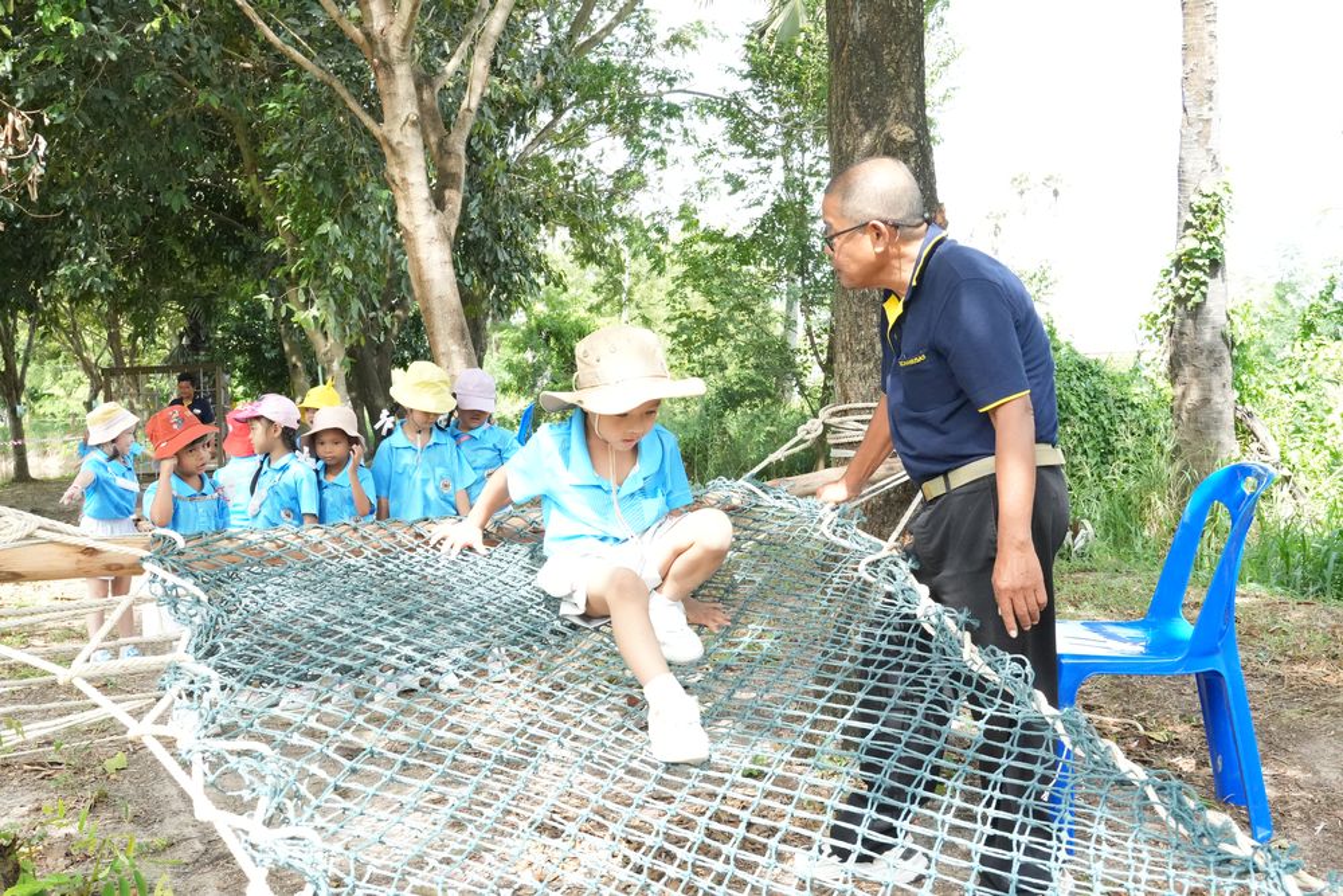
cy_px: 448
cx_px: 672
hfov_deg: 49.5
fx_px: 1455
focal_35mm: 39
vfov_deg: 34.2
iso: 5000
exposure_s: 1/1250
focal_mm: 26
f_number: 8
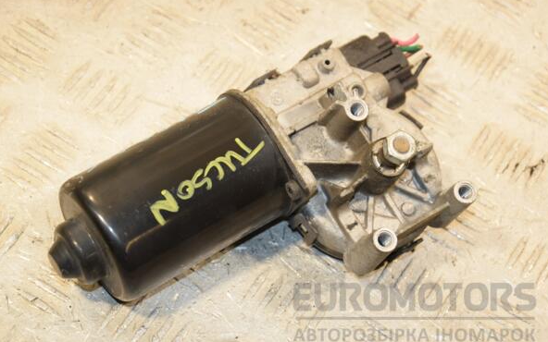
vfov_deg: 13.6
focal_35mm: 96
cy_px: 174
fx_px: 1434
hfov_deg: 21.6
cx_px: 276
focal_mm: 62
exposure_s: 1/200
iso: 800
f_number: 6.3
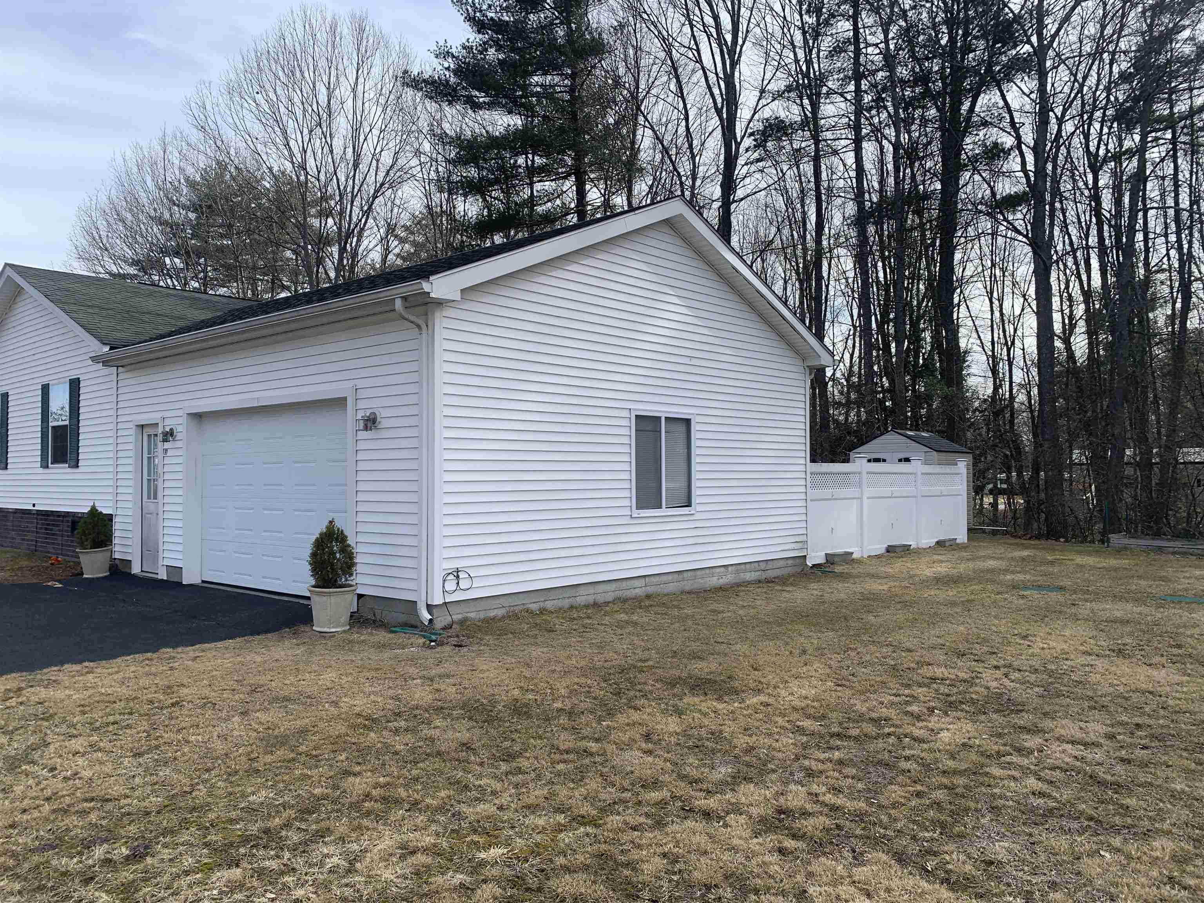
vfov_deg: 53.1
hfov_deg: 67.3
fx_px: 904
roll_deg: +0.4
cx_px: 602
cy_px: 452
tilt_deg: -0.6
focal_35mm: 26
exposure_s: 1/1585
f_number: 1.8
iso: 25
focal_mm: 4.25
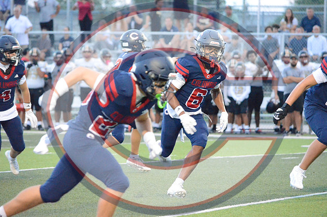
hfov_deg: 6.9
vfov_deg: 4.6
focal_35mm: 300
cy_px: 108
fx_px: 2719
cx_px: 164
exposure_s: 1/400
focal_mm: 200
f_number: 5
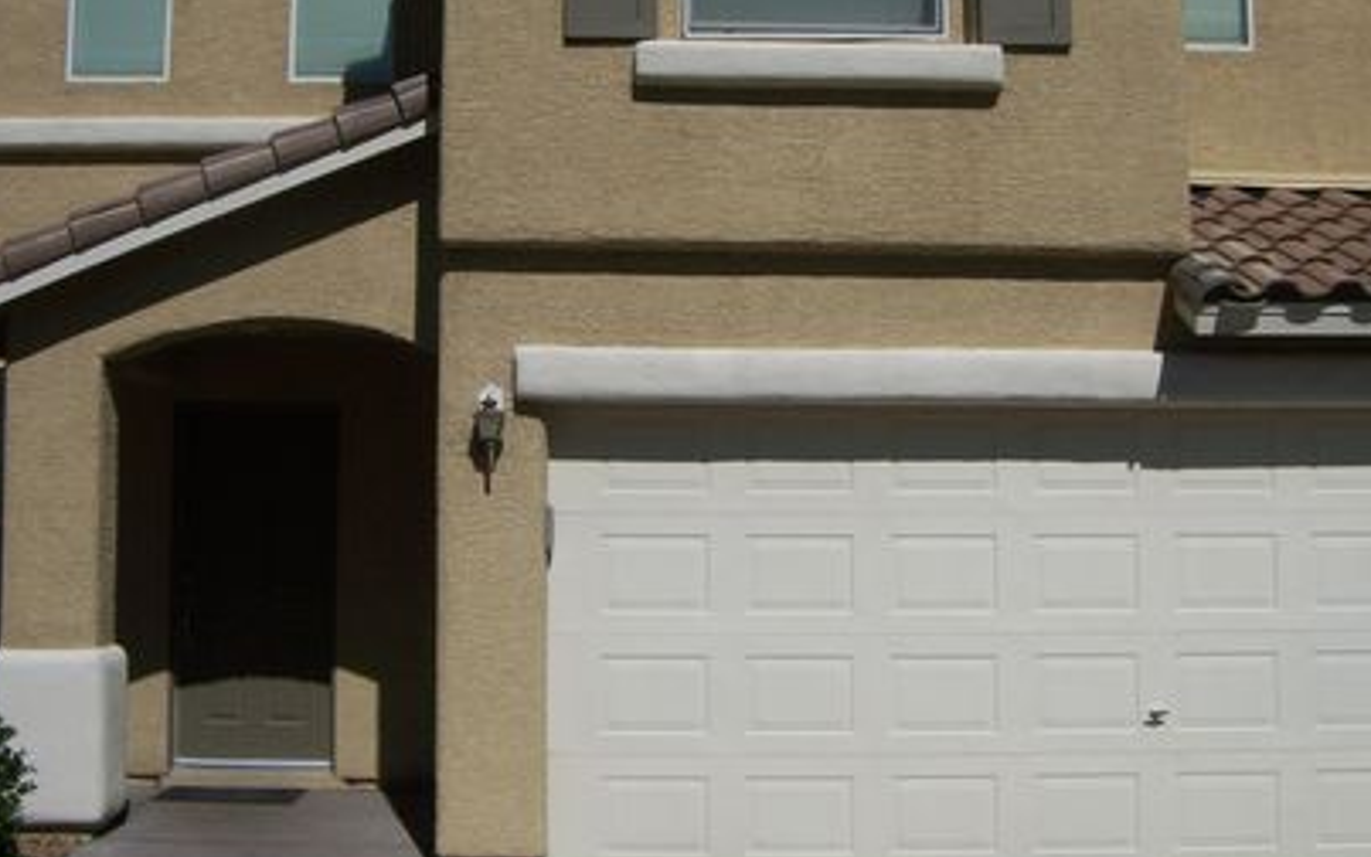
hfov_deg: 40.3
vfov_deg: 25.7
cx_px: 643
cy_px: 294
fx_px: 1868
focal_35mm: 50
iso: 64
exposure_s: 1/800
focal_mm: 6.3
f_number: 7.1
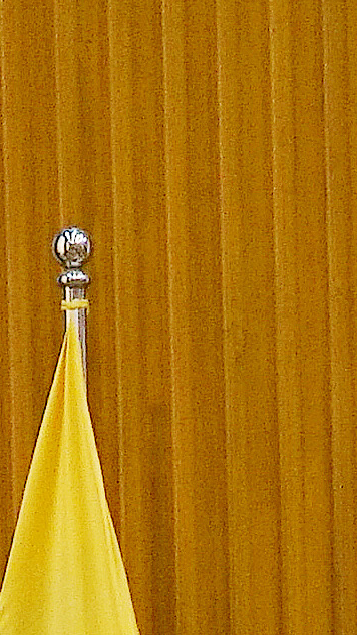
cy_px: 1368
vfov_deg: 5.7
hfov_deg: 3.2
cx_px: 1269
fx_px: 6252
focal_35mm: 371
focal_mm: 54
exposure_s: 1/160
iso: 2000
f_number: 5
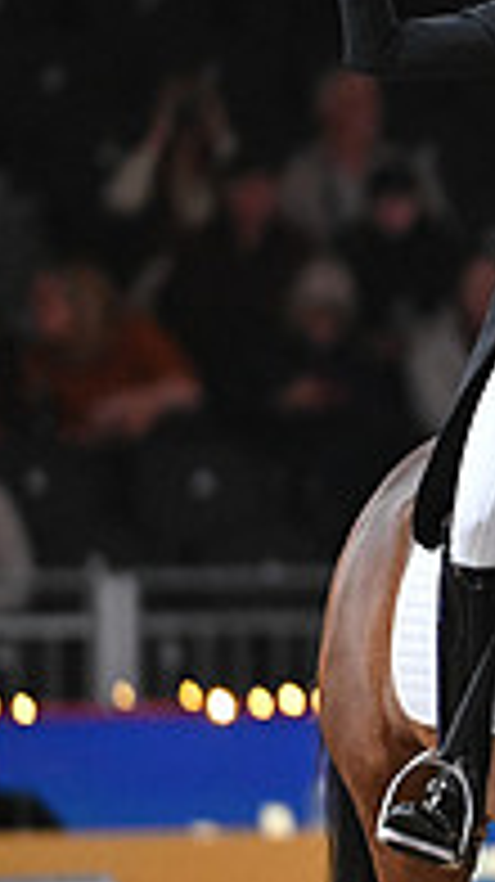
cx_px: 1030
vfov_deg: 1.7
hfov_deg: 1.0
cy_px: 241
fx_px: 28961
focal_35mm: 1239
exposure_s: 1/640
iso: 6400
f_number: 4
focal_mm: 400
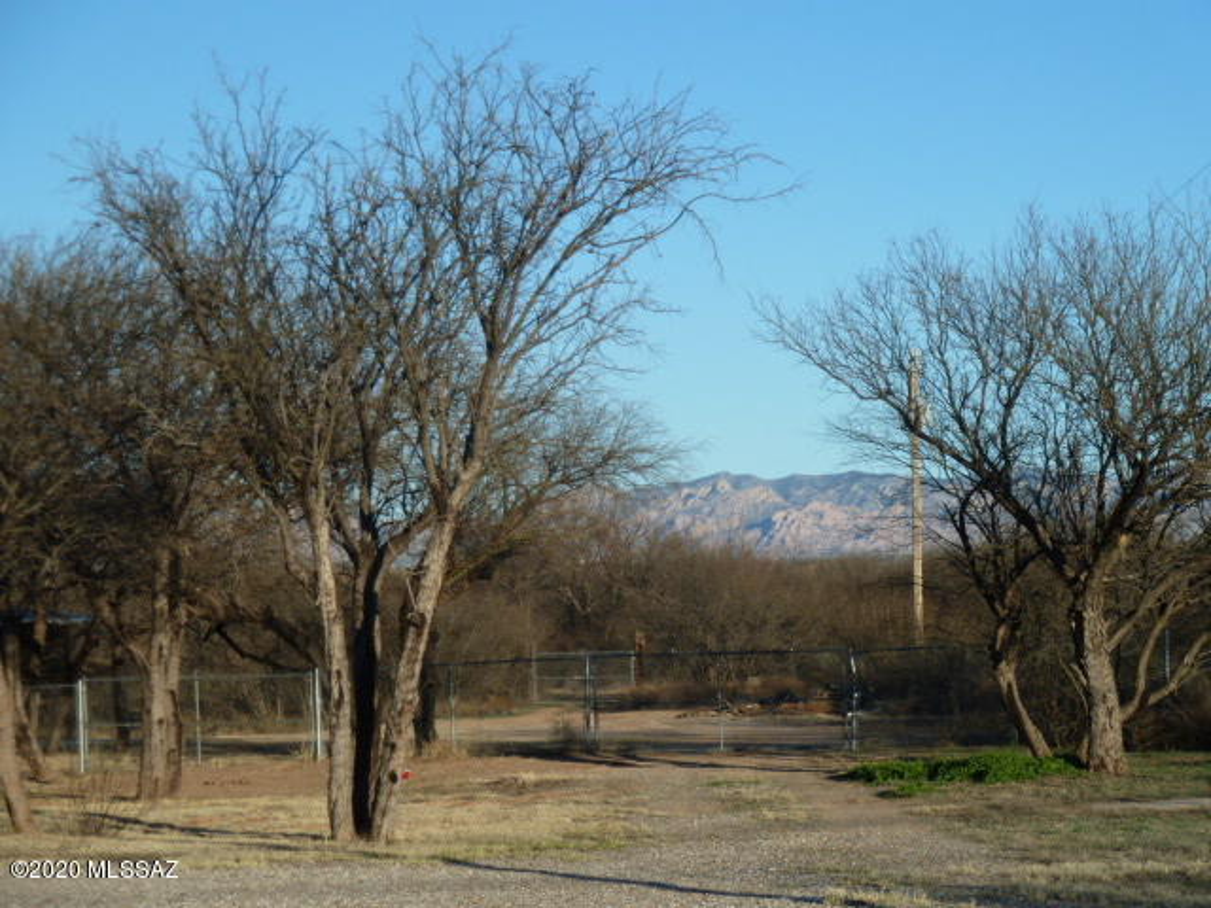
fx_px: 3883
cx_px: 606
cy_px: 454
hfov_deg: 17.7
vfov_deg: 13.3
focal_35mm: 111
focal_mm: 18.2
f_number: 4.4
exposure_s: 1/400
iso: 80
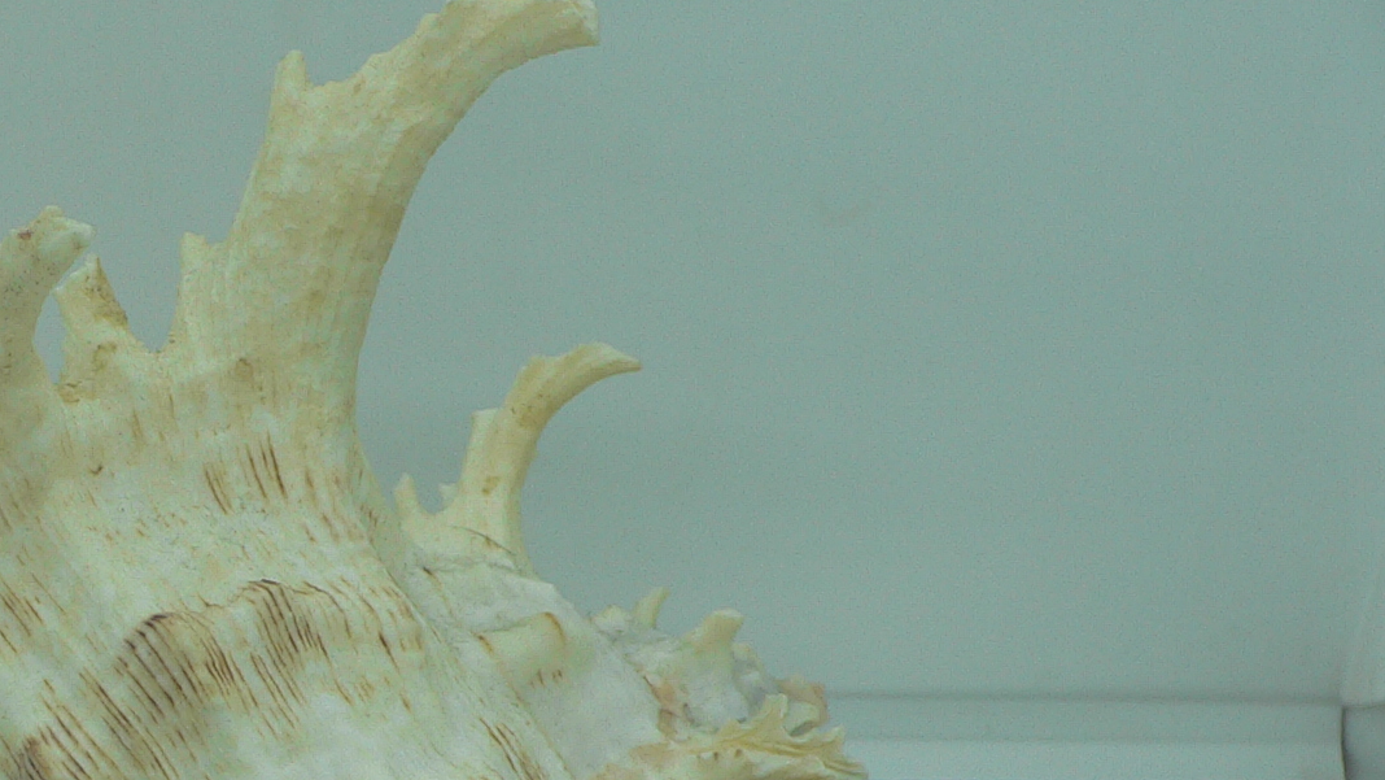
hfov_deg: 28.1
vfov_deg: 16.5
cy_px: 754
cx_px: 99
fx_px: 2644
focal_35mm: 72
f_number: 2.8
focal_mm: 4.6
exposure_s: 1/80
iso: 80
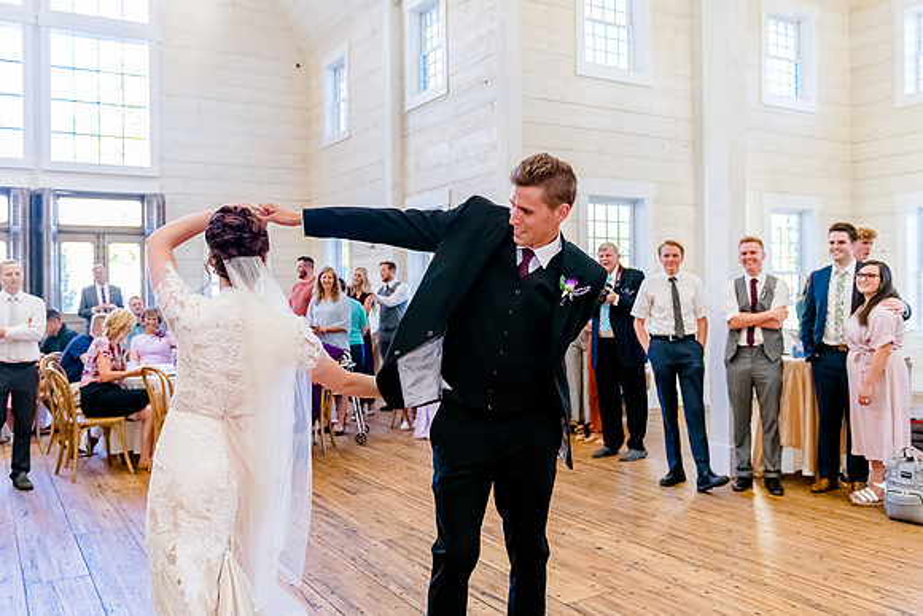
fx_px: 859
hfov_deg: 56.5
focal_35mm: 33
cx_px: 462
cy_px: 308
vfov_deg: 39.5
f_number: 3.2
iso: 3200
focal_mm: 32
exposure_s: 1/640
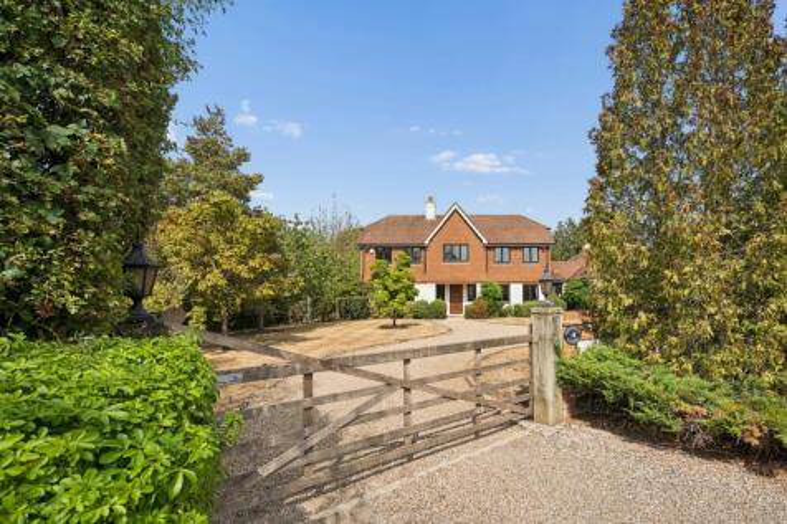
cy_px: 262
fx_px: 350
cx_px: 394
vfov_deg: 73.7
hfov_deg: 96.8
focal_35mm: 16
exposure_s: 1/800
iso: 320
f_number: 7.1
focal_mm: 16
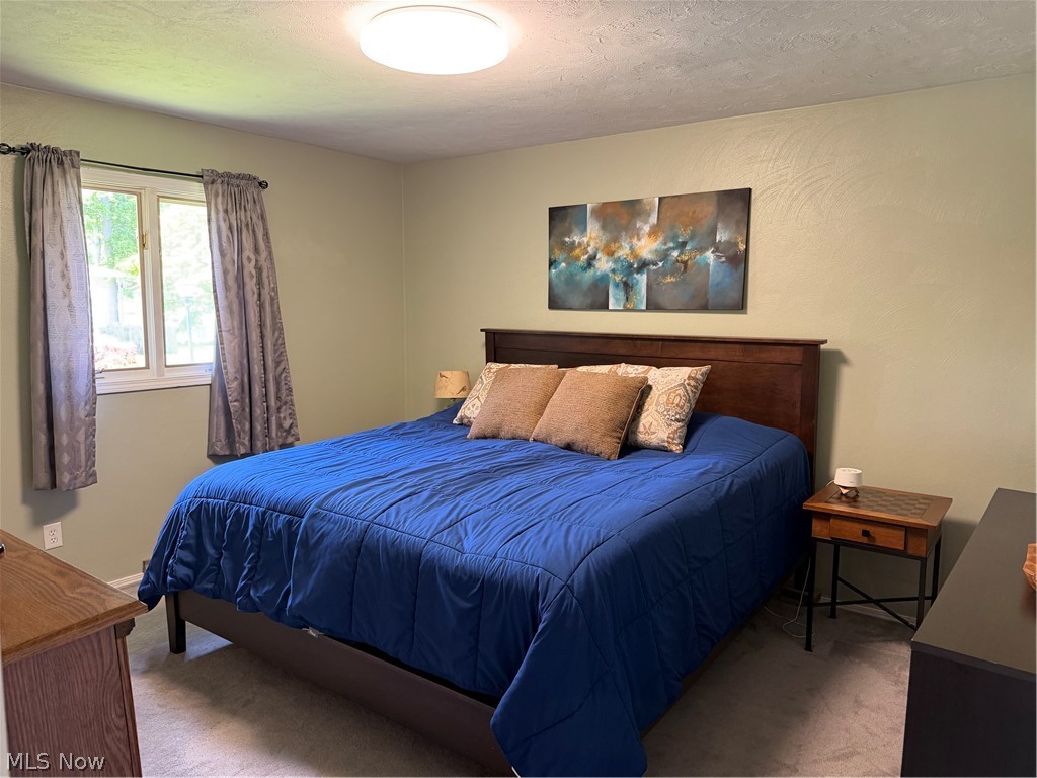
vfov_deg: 56.8
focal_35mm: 24
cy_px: 389
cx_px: 518
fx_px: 719
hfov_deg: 71.6
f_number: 1.78
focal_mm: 6.76
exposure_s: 1/60
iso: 320
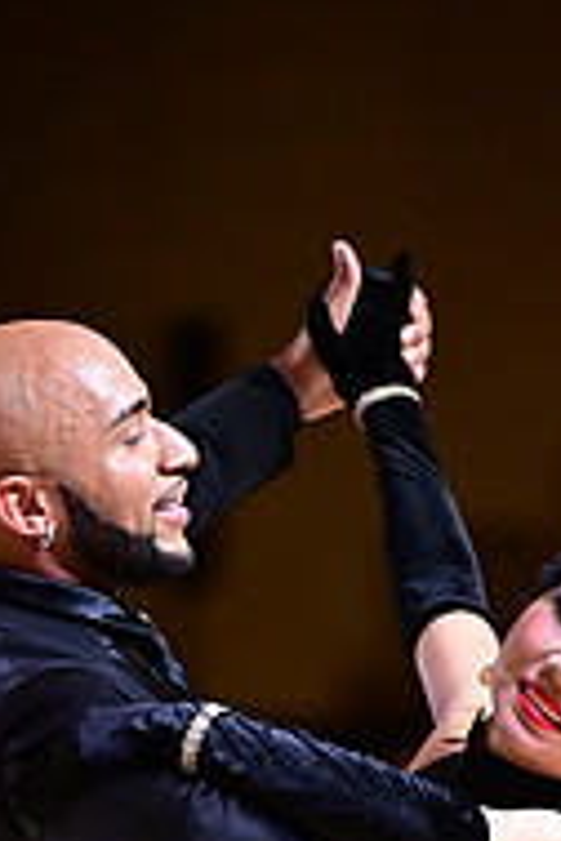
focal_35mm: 613
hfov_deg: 2.2
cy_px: 1273
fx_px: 14328
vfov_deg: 3.4
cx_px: 405
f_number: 2.8
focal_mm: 200
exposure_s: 1/500
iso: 2000
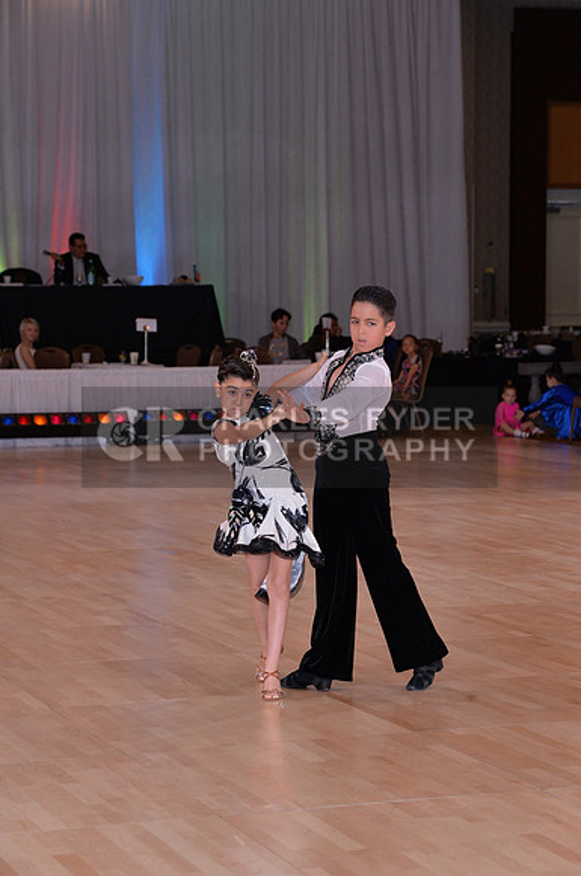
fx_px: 2476
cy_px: 438
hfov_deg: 13.4
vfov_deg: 20.0
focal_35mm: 102
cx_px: 290
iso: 2000
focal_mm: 102
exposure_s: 1/250
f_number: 6.3
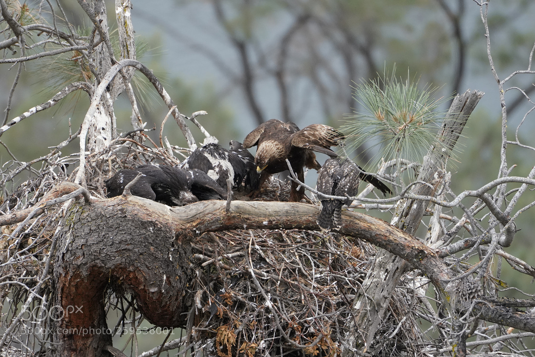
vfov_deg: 1.6
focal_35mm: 840
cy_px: 178
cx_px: 268
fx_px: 12484
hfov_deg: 2.5
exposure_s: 1/640
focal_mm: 560
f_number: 8
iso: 1250
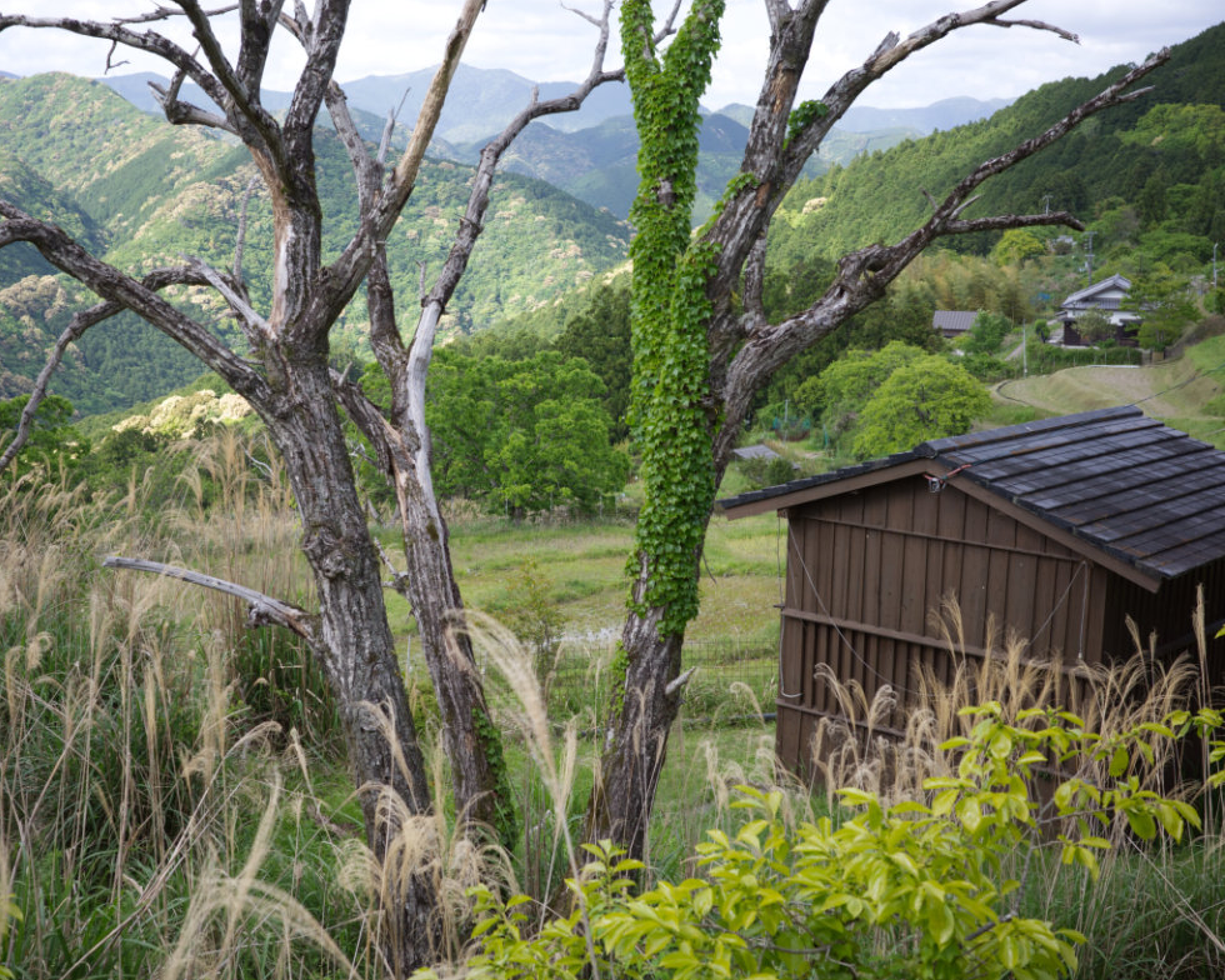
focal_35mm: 46
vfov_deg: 32.7
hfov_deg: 40.2
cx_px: 505
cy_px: 480
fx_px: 1668
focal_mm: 26
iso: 200
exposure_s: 1/320
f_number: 4.5
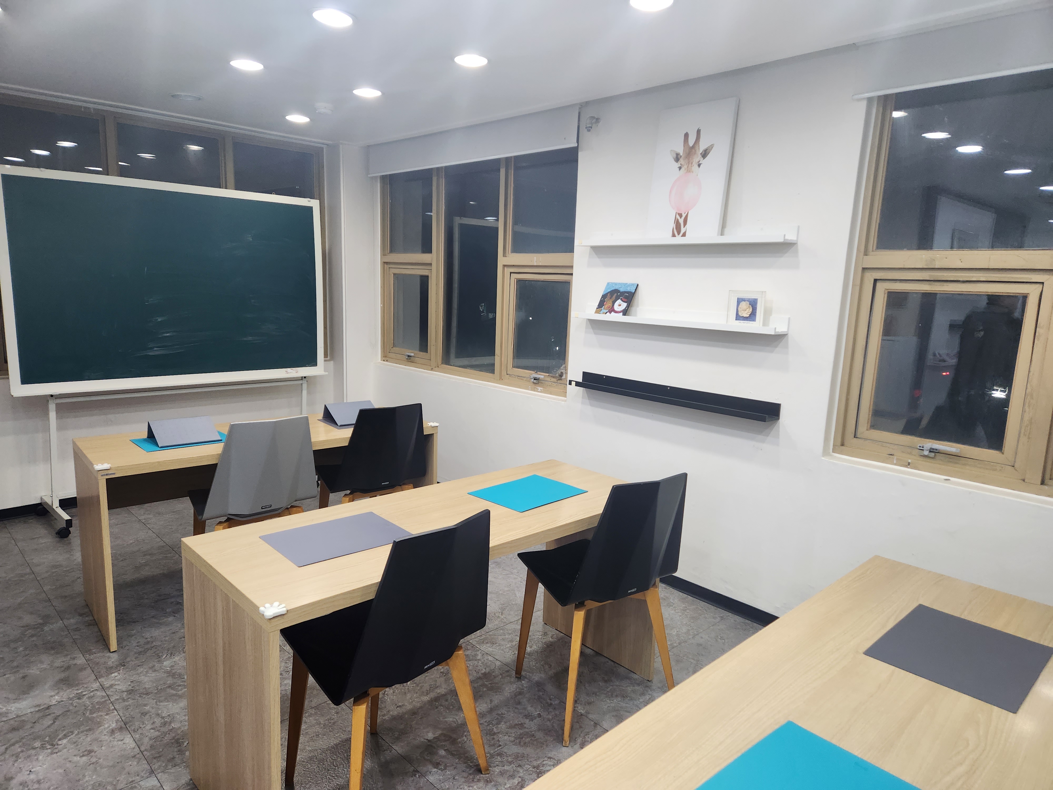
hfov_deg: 73.9
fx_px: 700
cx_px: 526
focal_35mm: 23
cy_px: 395
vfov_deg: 58.9
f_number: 1.8
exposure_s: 1/120
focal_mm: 5.4
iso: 200
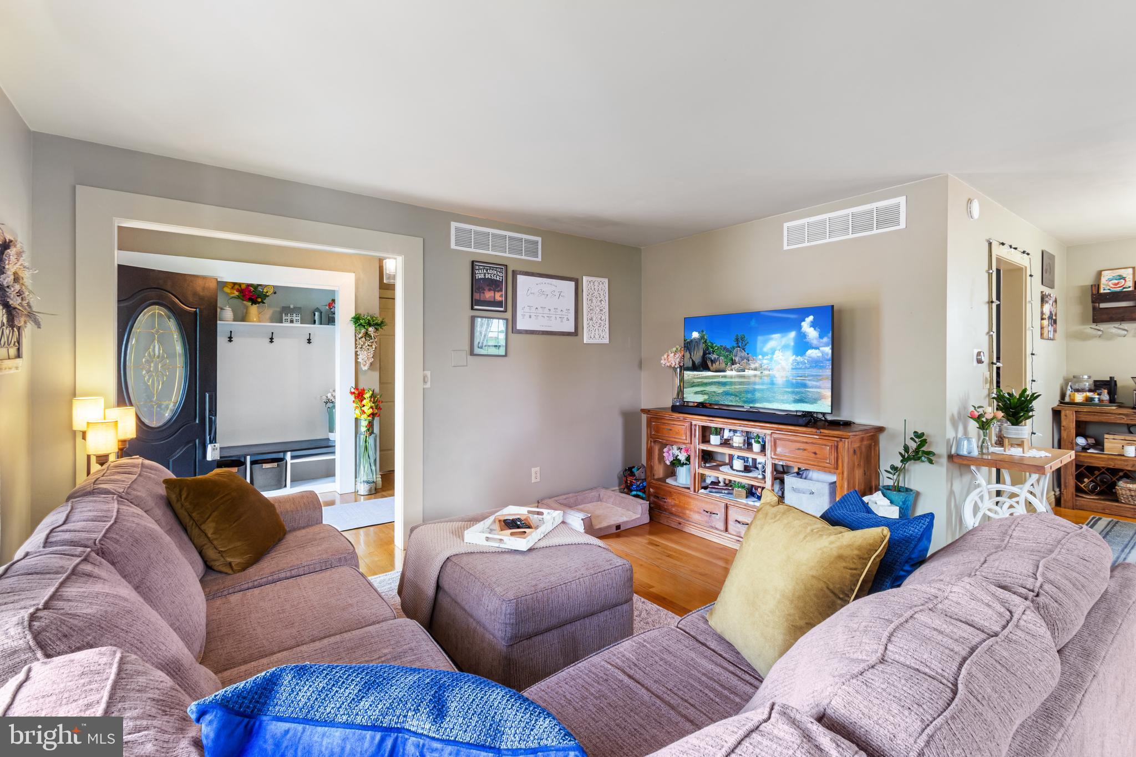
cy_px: 378
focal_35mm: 15
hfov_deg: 100.4
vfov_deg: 77.3
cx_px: 568
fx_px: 473
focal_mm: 10
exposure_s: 1/1.67
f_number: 9
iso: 640
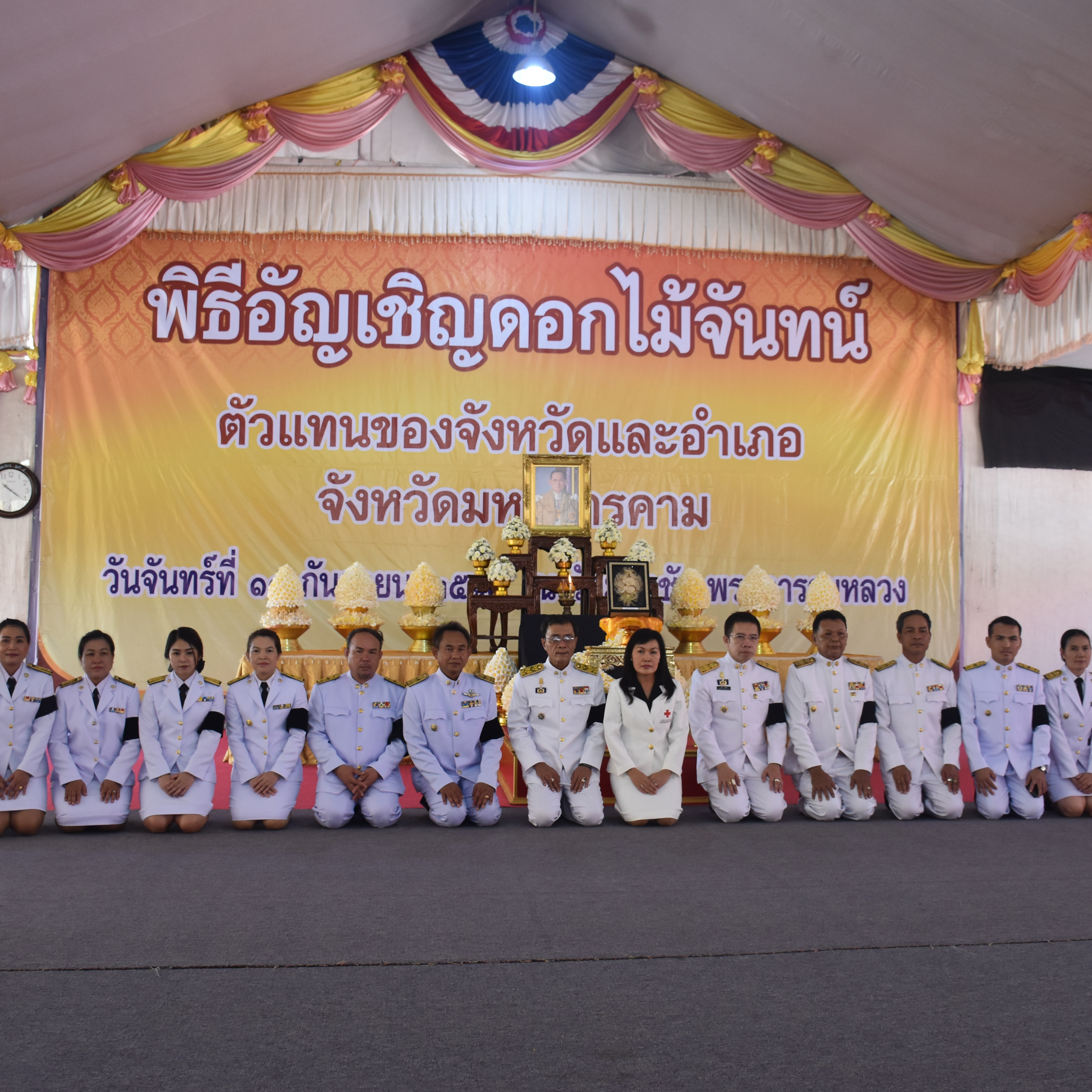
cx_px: 590
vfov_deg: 42.8
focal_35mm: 39
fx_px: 1392
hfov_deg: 42.8
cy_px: 545
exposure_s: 1/60
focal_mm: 20
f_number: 4
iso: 640
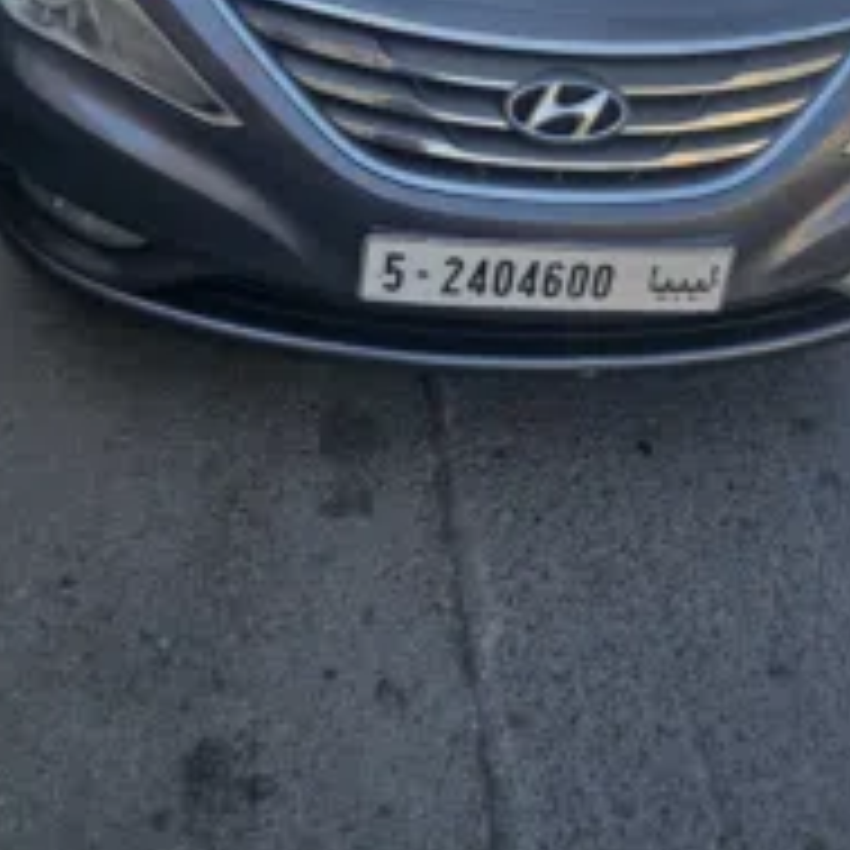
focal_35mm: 43
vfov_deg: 36.1
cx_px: 490
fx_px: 1195
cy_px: 40
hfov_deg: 39.1
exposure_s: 1/432
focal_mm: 6.3
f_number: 1.7
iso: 10
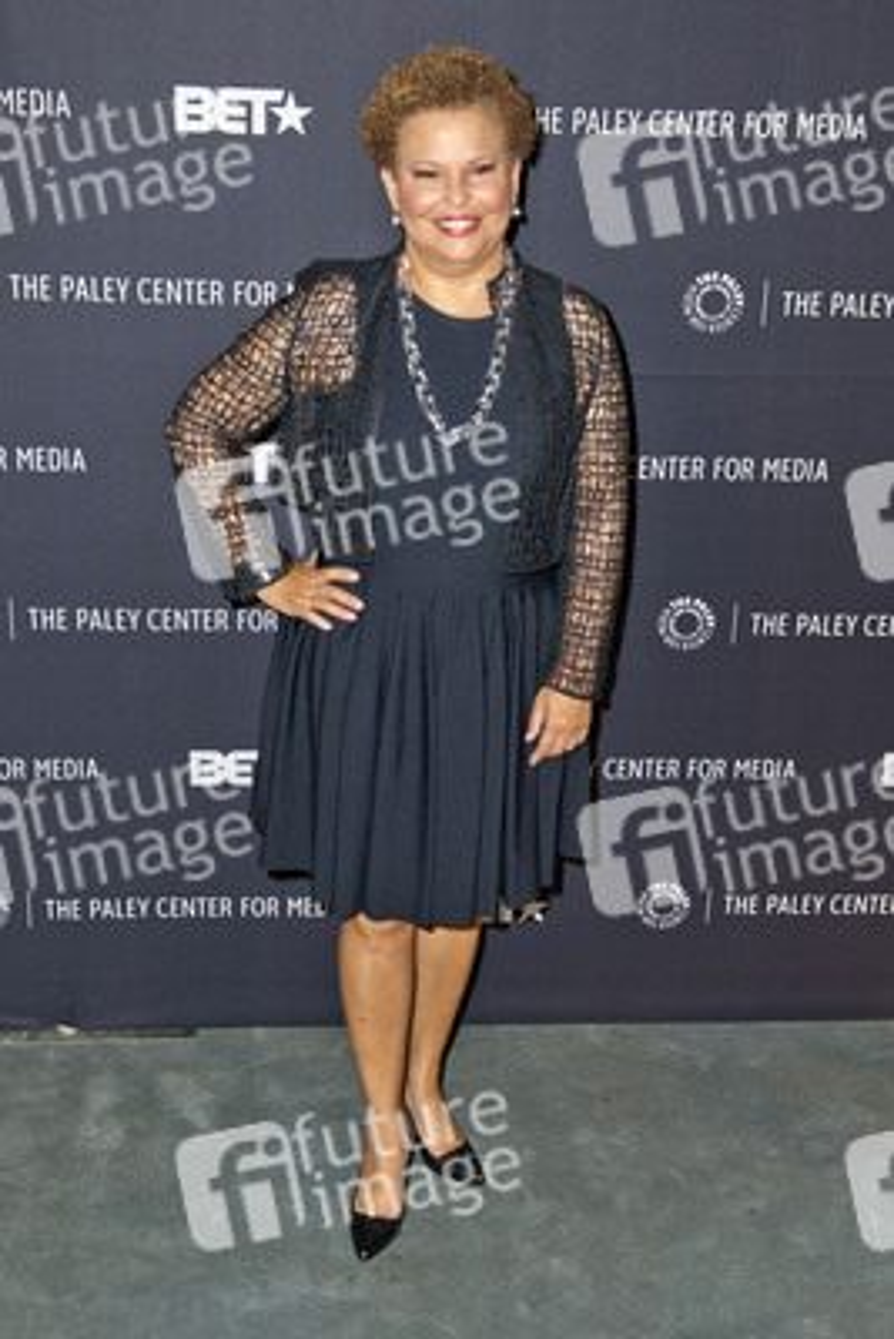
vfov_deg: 53.1
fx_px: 1340
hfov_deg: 36.9
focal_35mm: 36
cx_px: 447
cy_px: 670
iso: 400
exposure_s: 1/320
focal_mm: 36
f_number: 4.5
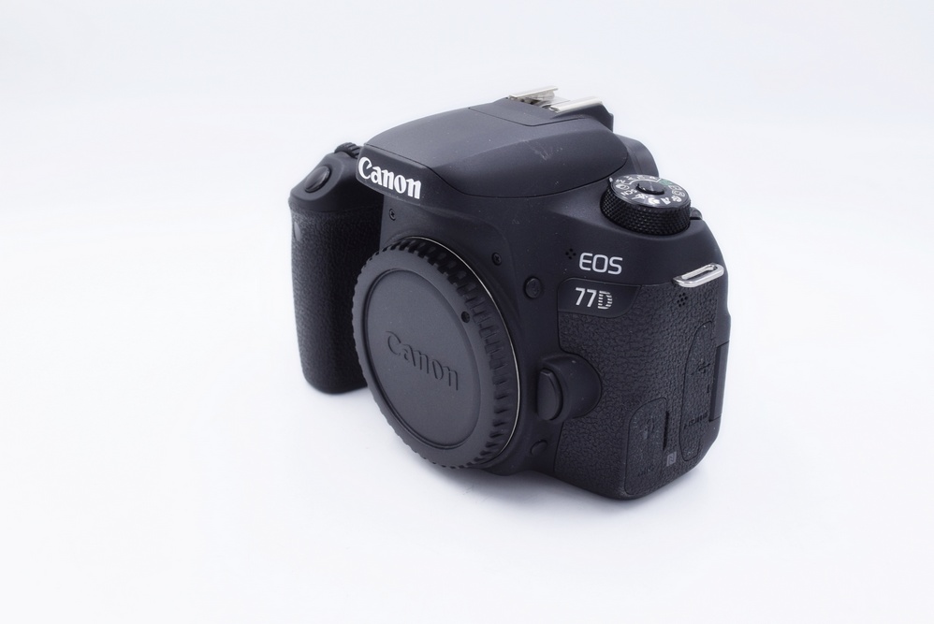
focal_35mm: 39
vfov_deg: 34.3
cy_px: 312
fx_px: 1013
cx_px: 467
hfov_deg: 49.5
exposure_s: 1/160
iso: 400
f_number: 8
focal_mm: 26
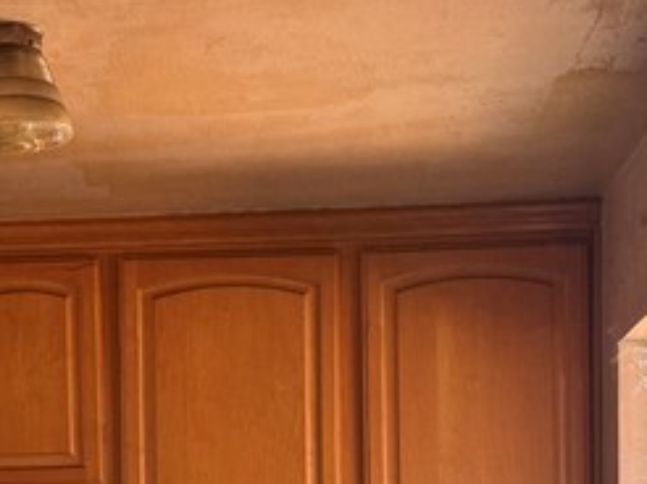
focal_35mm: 100
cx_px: 166
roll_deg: +1.9
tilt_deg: -0.7
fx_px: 1867
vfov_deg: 14.1
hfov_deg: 19.5
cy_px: 663
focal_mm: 6.76
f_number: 1.78
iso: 200
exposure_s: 1/121
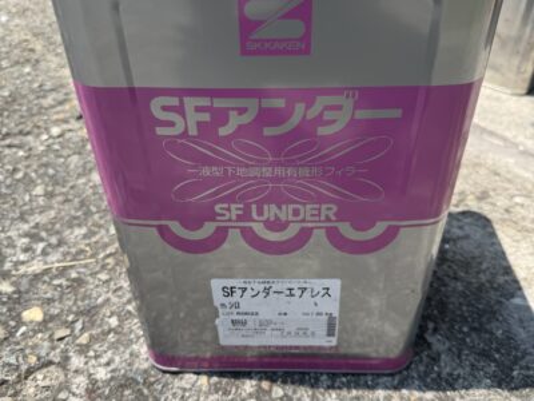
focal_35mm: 24
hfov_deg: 71.6
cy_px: 200
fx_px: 370
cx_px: 267
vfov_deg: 56.8
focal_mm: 6.76
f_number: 1.78
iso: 80
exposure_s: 1/3584
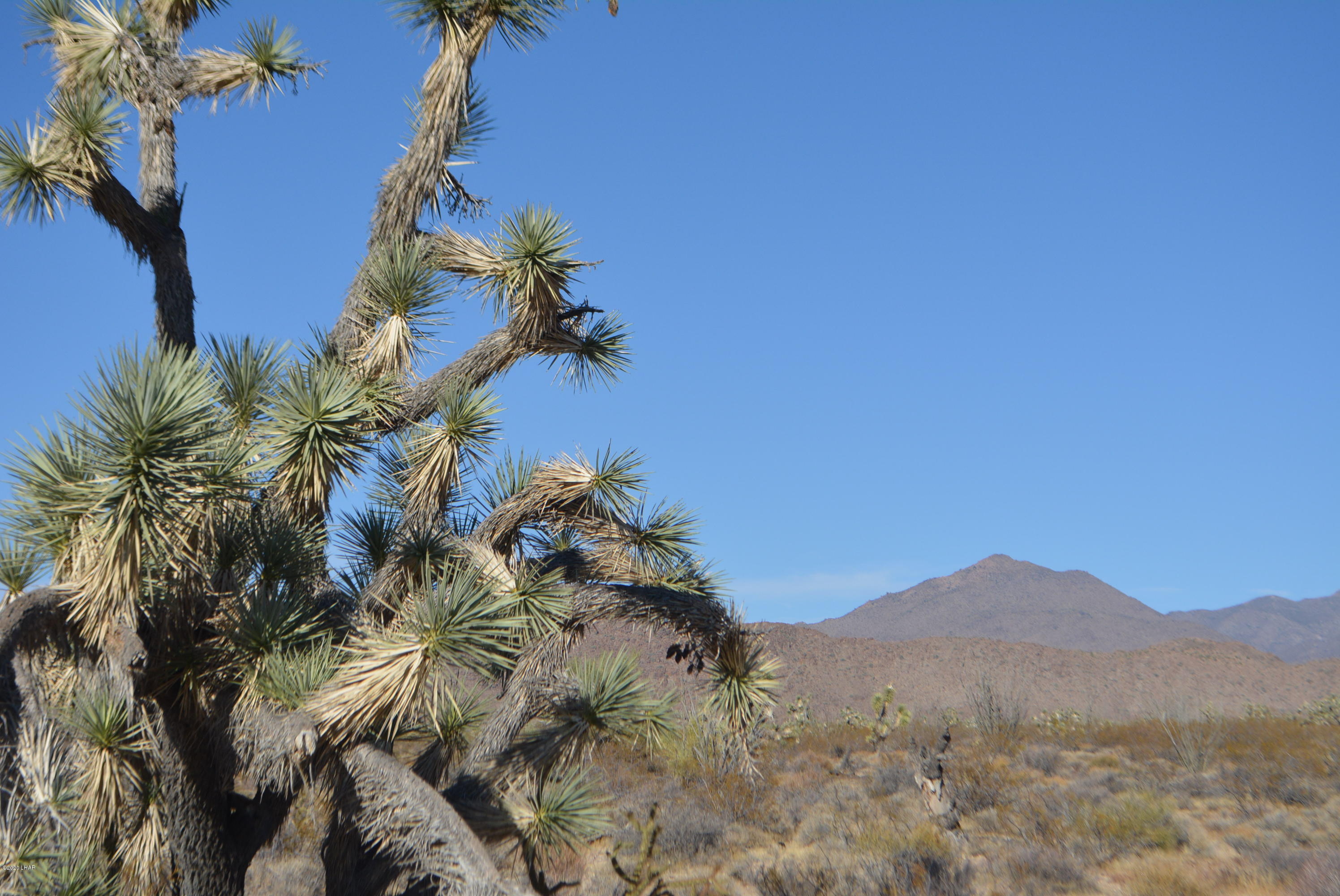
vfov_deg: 18.2
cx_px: 670
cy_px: 448
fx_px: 2794
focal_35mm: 75
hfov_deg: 27.0
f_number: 7.1
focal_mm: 50
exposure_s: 1/2000
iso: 400
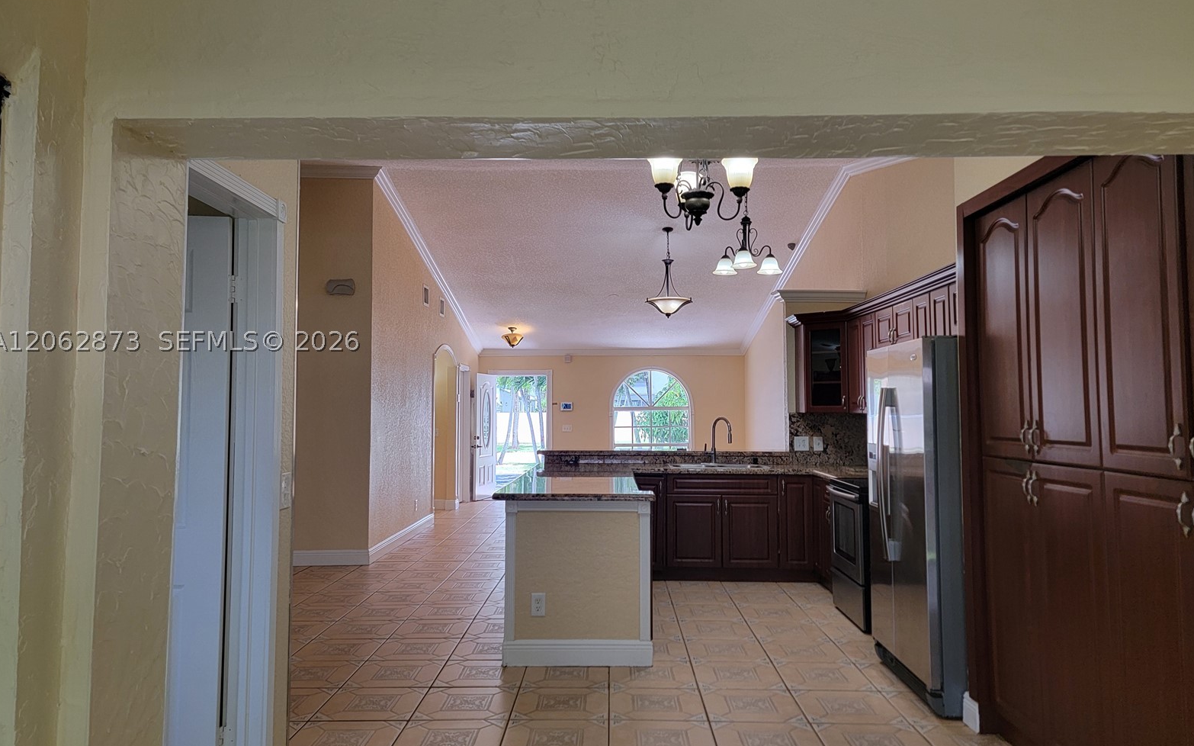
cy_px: 341
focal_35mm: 26
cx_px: 593
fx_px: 846
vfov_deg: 47.5
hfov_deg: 70.4
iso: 125
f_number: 1.8
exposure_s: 1/120
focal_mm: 6.7
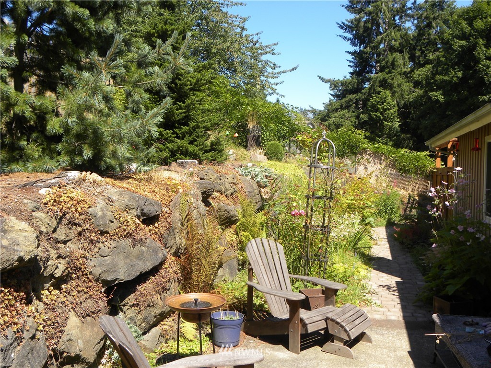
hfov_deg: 55.4
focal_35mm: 33
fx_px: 468
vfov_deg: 42.9
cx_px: 246
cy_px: 184
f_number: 4.5
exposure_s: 1/198
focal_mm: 5.9
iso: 64
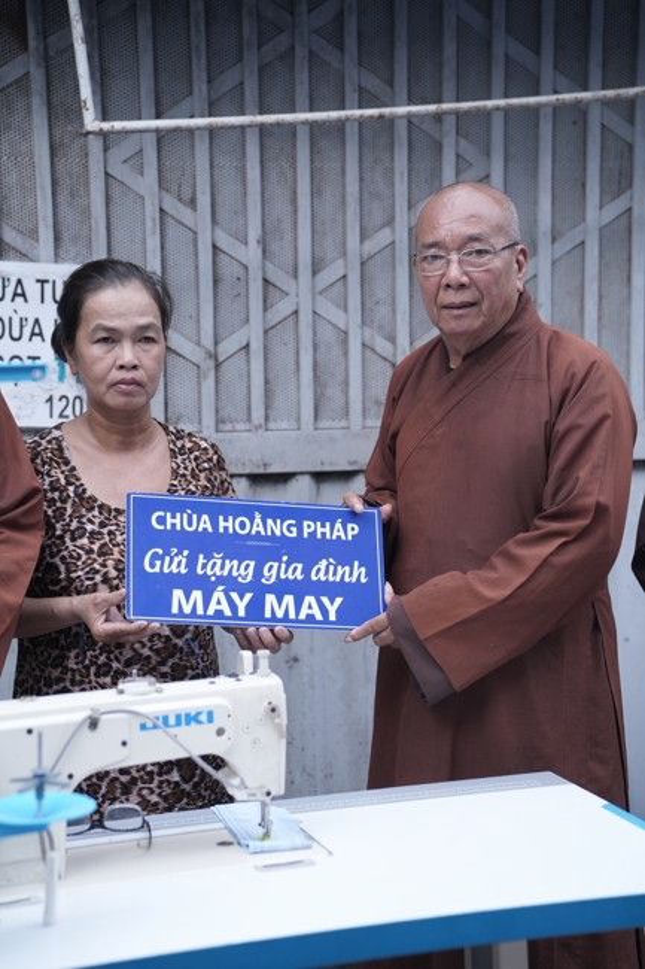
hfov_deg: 20.3
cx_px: 322
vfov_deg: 30.1
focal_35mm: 67
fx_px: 1801
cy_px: 484
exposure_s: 1/640
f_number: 2.8
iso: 250
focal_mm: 67
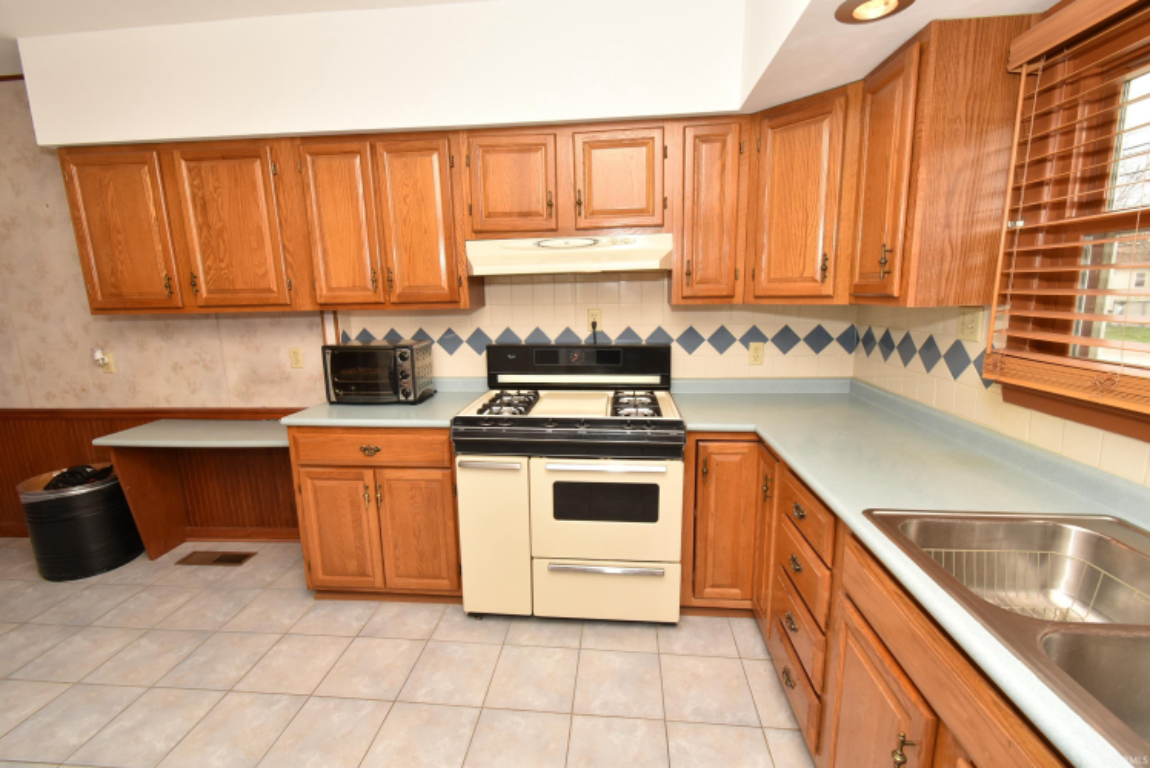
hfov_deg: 100.3
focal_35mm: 15
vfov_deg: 77.4
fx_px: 480
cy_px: 384
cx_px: 575
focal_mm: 10
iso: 400
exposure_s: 1/80
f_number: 9
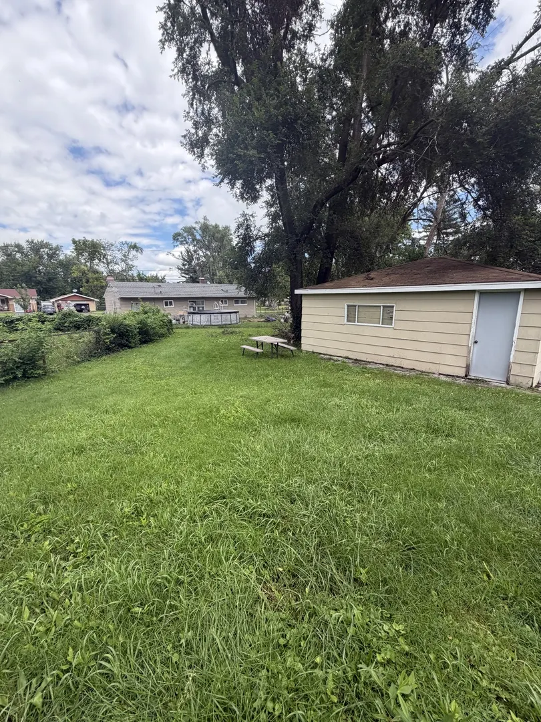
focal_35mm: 14
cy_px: 361
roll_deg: +1.8
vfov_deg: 102.1
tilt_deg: -14.0
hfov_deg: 85.7
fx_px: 292
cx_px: 270
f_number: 2.2
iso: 40
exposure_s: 1/701
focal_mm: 2.22
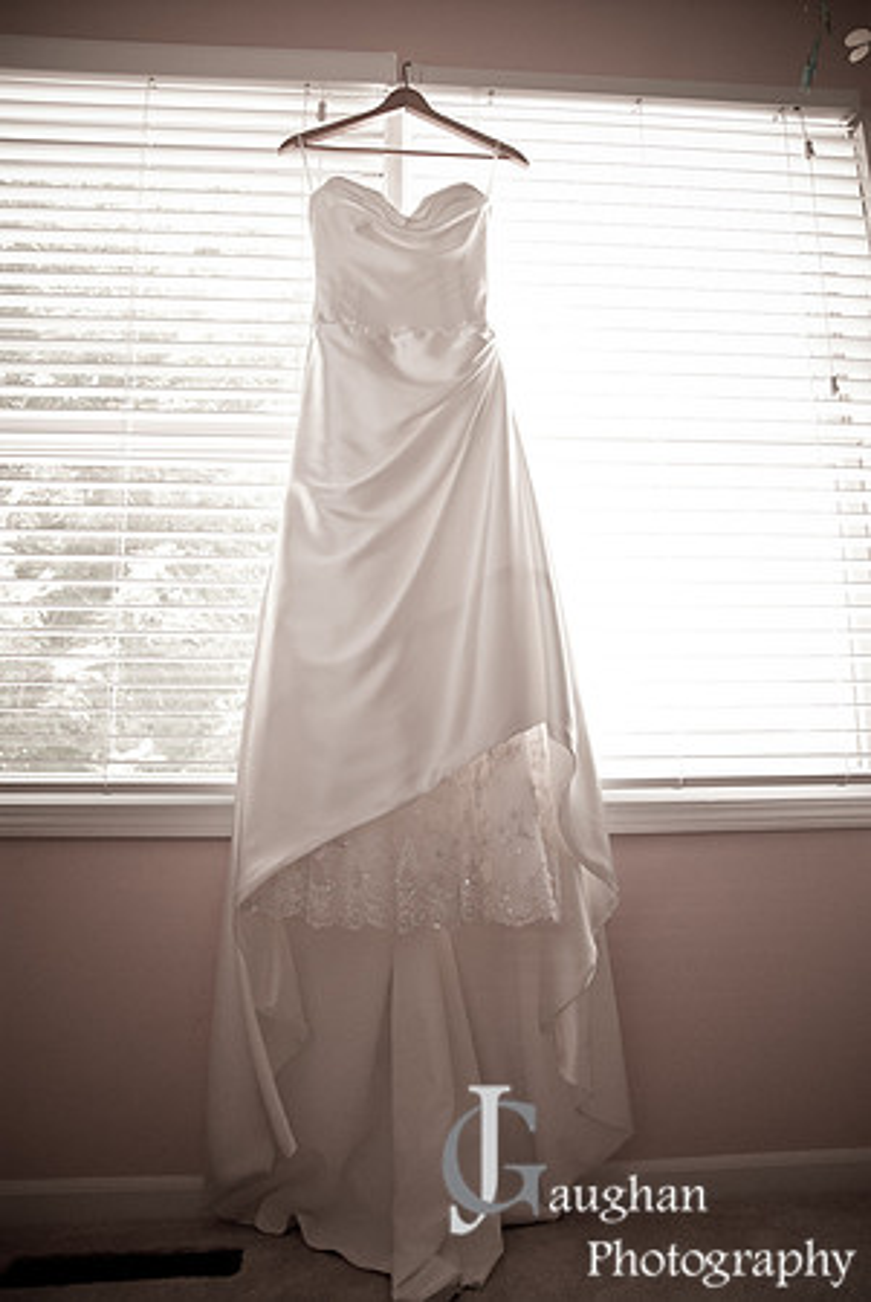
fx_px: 923
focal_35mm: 26
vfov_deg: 70.4
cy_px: 651
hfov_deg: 50.5
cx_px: 436
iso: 800
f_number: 3.5
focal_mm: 17
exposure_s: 1/125
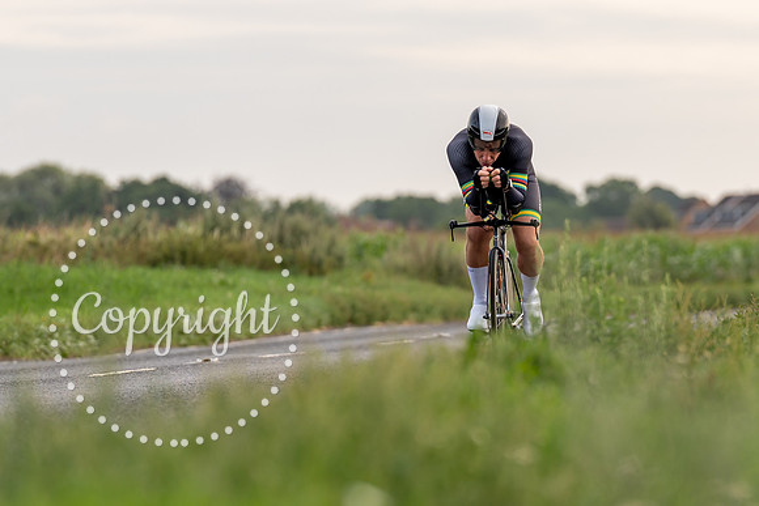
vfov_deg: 4.2
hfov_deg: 6.3
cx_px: 471
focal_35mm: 329
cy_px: 224
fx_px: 6942
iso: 100
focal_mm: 200
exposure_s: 1/800
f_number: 3.5
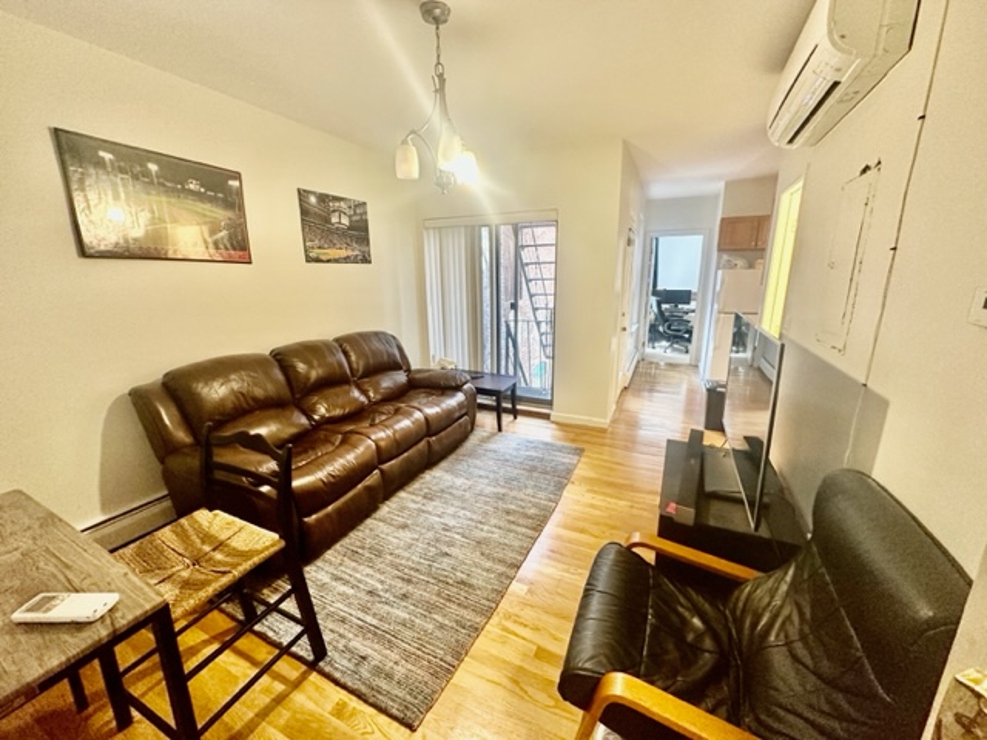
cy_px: 370
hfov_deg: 102.1
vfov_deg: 85.7
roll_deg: +0.8
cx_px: 494
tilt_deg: -14.2
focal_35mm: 14
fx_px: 399
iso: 400
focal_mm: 2.22
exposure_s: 1/60
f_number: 2.2
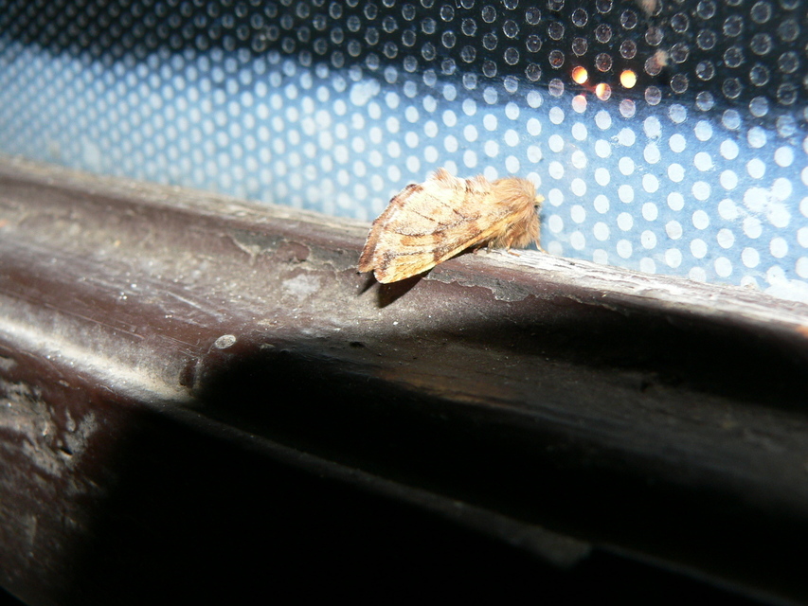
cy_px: 303
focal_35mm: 46
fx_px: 1074
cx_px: 404
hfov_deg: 41.2
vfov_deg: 31.5
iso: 100
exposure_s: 1/60
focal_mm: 7.6
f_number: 4
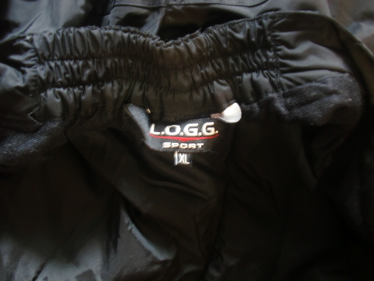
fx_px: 389
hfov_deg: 51.4
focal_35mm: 36
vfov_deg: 39.7
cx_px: 187
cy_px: 140
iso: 200
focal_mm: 6.3
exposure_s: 1/2
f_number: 2.8
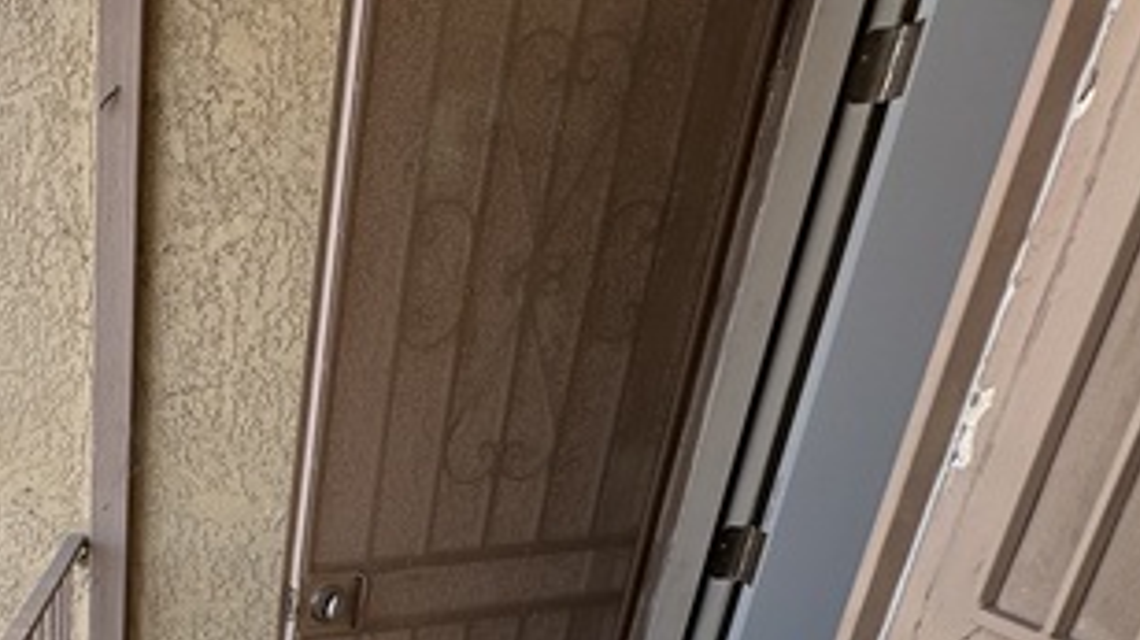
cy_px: 744
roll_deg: +1.5
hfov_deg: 47.4
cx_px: -43
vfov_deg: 30.8
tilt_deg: -25.4
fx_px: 997
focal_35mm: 33
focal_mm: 2.22
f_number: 2.2
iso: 40
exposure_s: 1/238
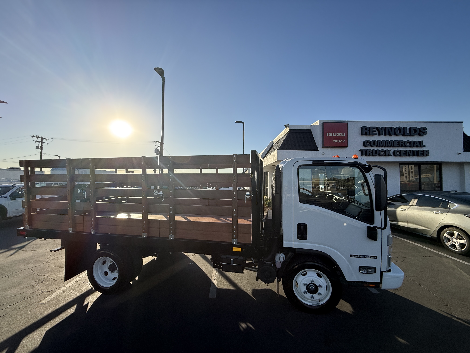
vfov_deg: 85.7
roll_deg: -0.2
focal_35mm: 14
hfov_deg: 102.1
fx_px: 190
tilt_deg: +2.4
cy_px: 176
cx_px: 235
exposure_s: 1/1656
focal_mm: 2.22
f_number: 2.2
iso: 64
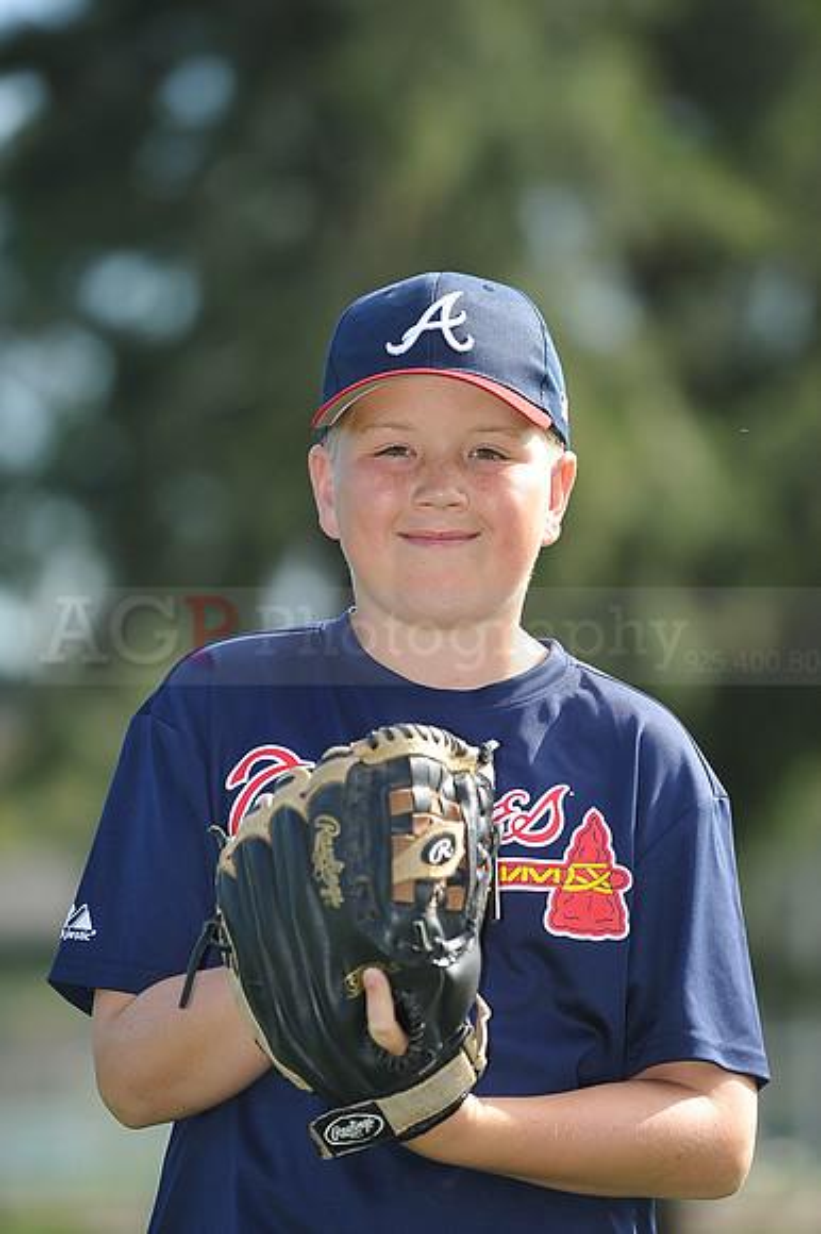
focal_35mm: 200
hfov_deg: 6.9
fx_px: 6849
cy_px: 617
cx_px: 410
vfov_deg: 10.3
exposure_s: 1/640
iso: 200
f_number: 4.5
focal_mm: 200
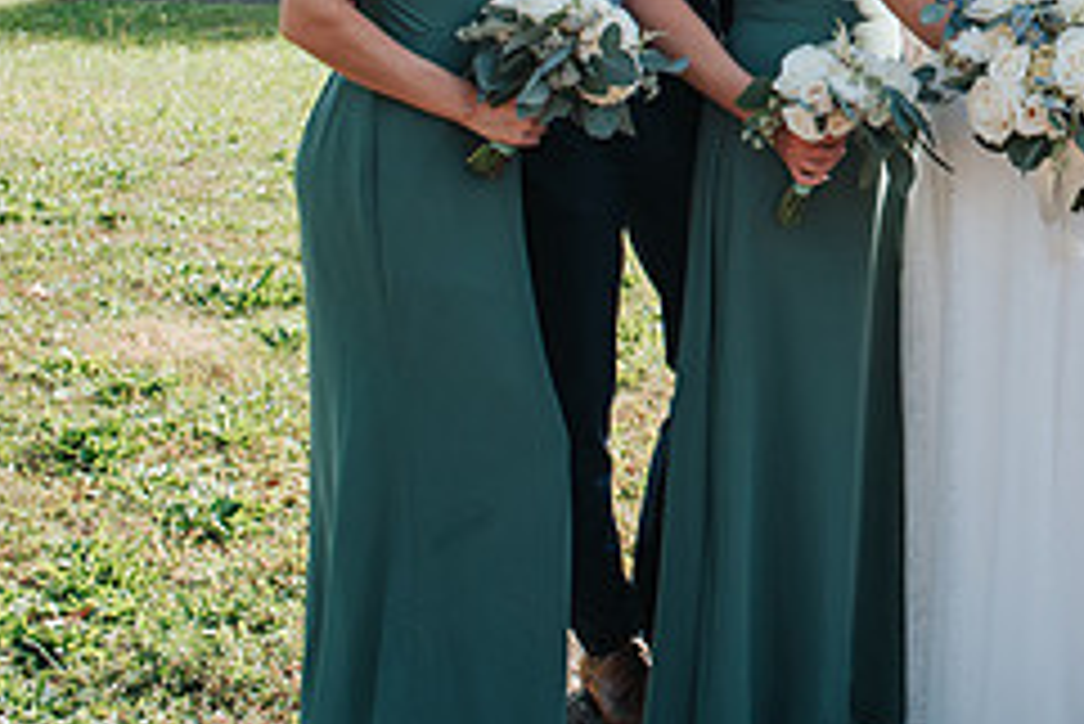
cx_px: 1187
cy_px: -47
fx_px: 2621
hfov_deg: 22.1
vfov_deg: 15.4
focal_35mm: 87
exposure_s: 1/1000
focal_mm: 35
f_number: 4
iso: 450
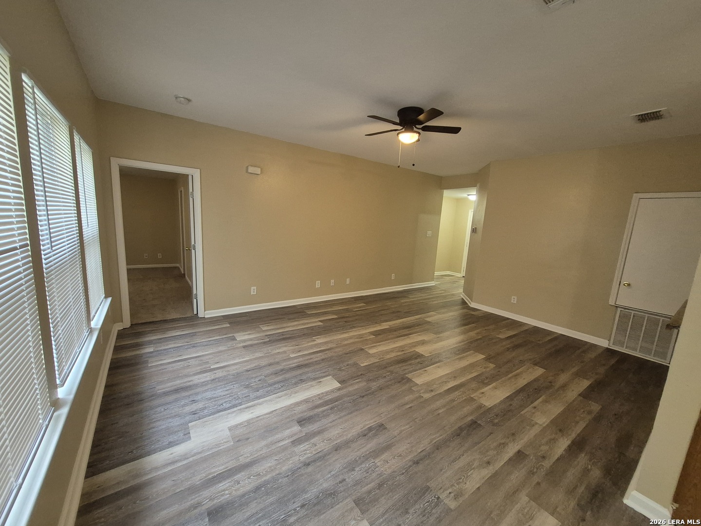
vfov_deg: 89.9
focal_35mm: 13
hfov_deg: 106.2
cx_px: 350
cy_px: 263
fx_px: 263
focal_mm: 1.74
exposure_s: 1/60
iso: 500
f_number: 2.2
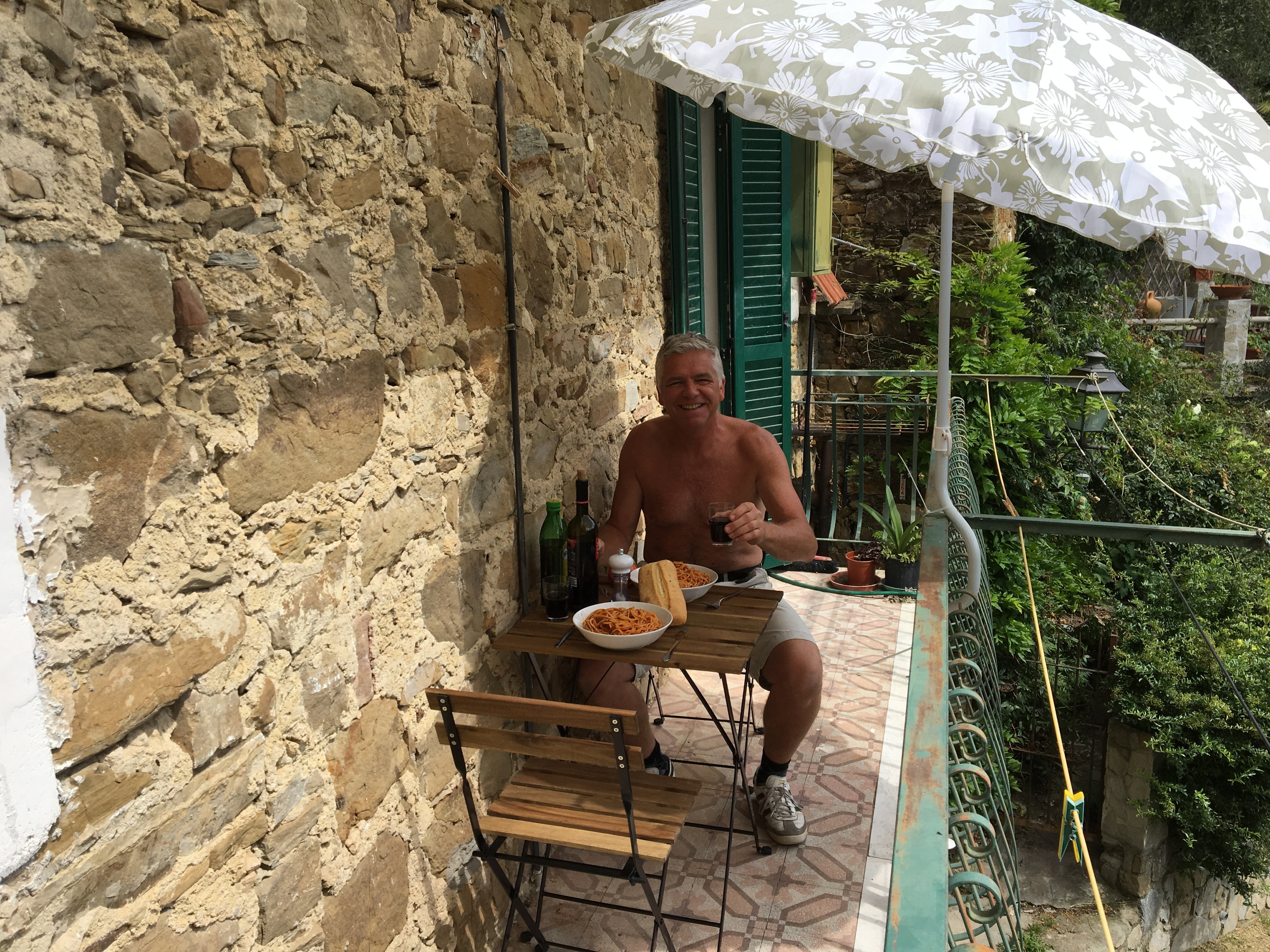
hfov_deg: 61.7
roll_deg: +0.8
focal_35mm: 29
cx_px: 635
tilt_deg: -10.3
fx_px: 1064
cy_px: 476
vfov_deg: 48.2
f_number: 2.2
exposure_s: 1/1099
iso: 25
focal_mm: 4.15
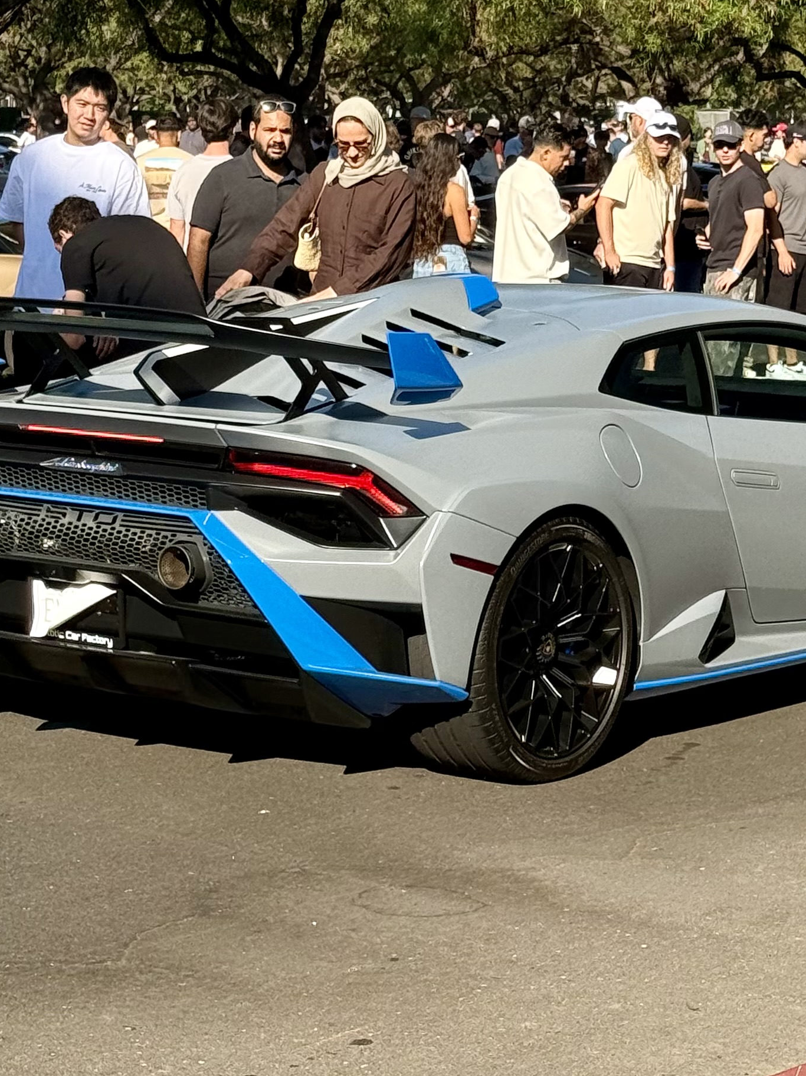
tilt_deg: -5.6
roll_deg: +0.2
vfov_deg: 25.3
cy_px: 451
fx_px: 2391
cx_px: 483
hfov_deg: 19.1
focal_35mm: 77
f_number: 1.78
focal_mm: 6.76
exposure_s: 1/1330
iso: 64
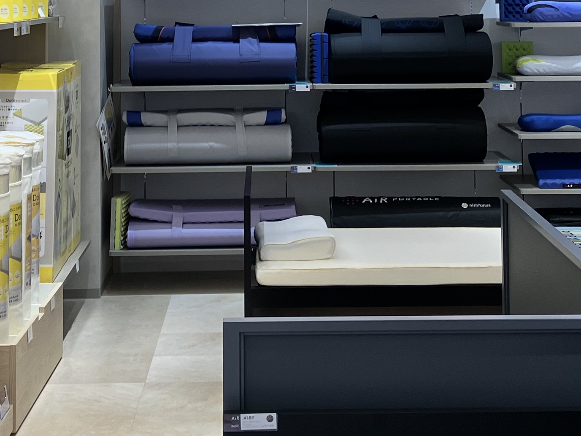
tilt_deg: +2.2
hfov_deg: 23.8
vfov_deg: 17.3
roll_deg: +0.3
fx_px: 1376
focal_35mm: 82
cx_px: 297
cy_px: -57
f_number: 1.8
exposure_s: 1/100
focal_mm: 3.99
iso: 32
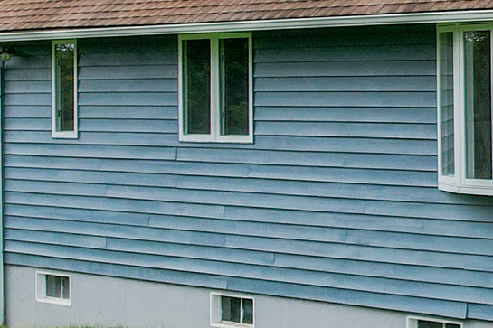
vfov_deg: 11.0
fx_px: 1697
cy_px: 82
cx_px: 827
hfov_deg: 14.8
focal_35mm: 124
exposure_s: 1/1000
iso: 100
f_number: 2.8
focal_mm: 8.38
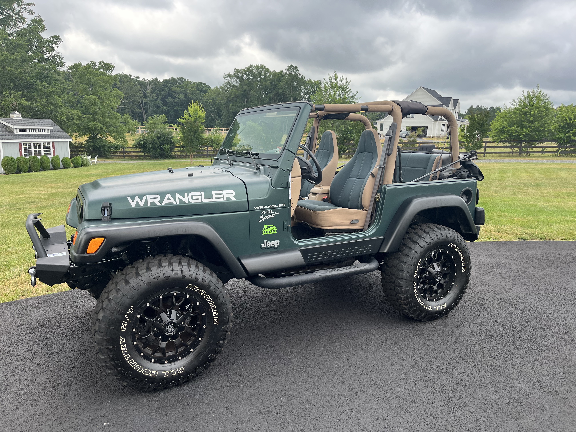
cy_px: 216
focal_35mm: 26
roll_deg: -1.9
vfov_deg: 53.1
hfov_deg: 67.3
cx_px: 288
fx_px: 433
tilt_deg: -11.4
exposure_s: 1/615
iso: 50
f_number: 1.6
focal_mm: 5.1
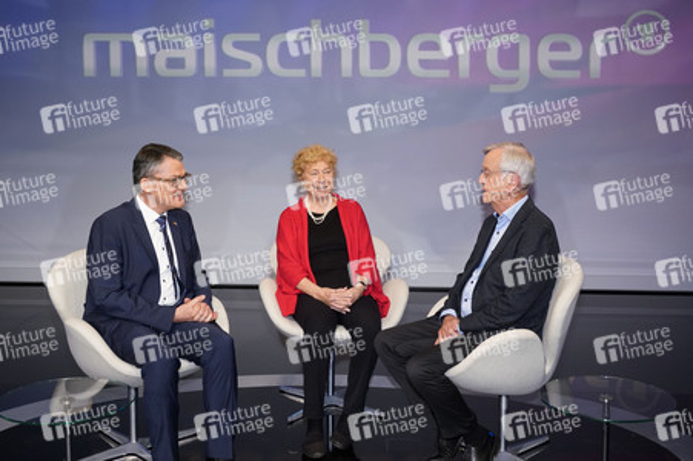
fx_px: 673
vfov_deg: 37.8
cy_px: 230
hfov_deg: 54.5
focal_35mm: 35
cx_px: 346
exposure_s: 1/160
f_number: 5
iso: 2000
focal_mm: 35
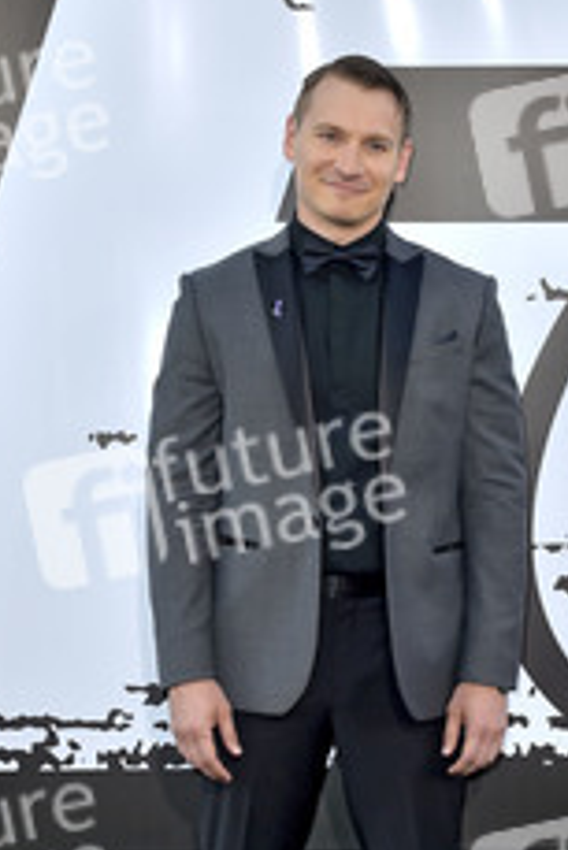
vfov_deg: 28.2
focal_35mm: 70
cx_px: 325
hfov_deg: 19.5
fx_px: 1654
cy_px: 687
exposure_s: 1/250
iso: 200
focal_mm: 40
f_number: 6.3
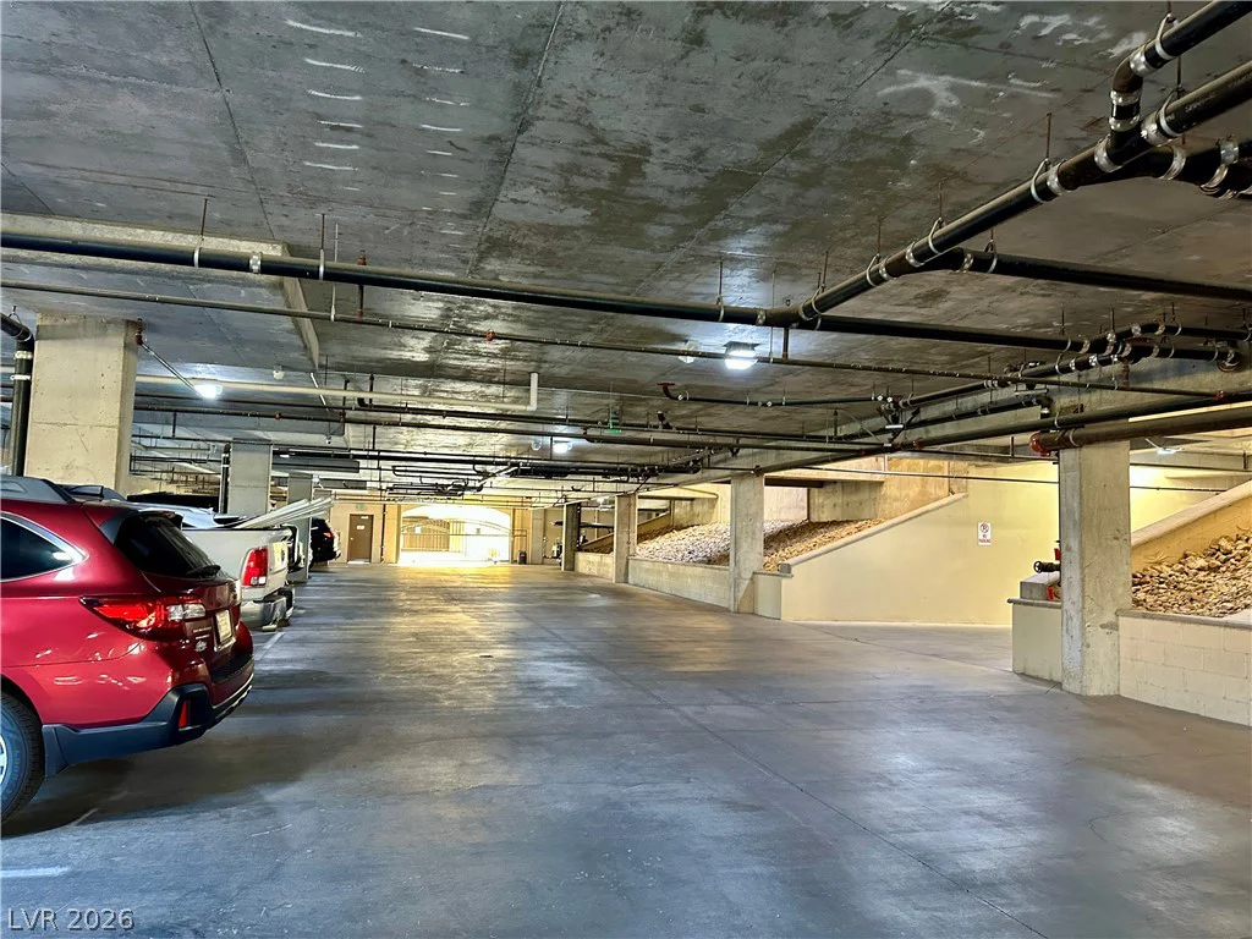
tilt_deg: +4.7
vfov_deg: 56.8
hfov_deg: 71.6
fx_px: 868
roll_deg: -2.1
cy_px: 470
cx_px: 626
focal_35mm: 24
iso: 500
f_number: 1.78
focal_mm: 6.86
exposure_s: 1/60
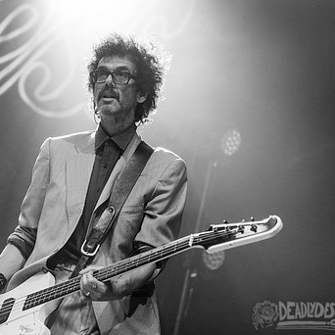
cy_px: 146
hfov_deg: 17.1
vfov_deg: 17.2
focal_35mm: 101
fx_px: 1106
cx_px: 84
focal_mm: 70
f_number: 3.2
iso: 2500
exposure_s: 1/250
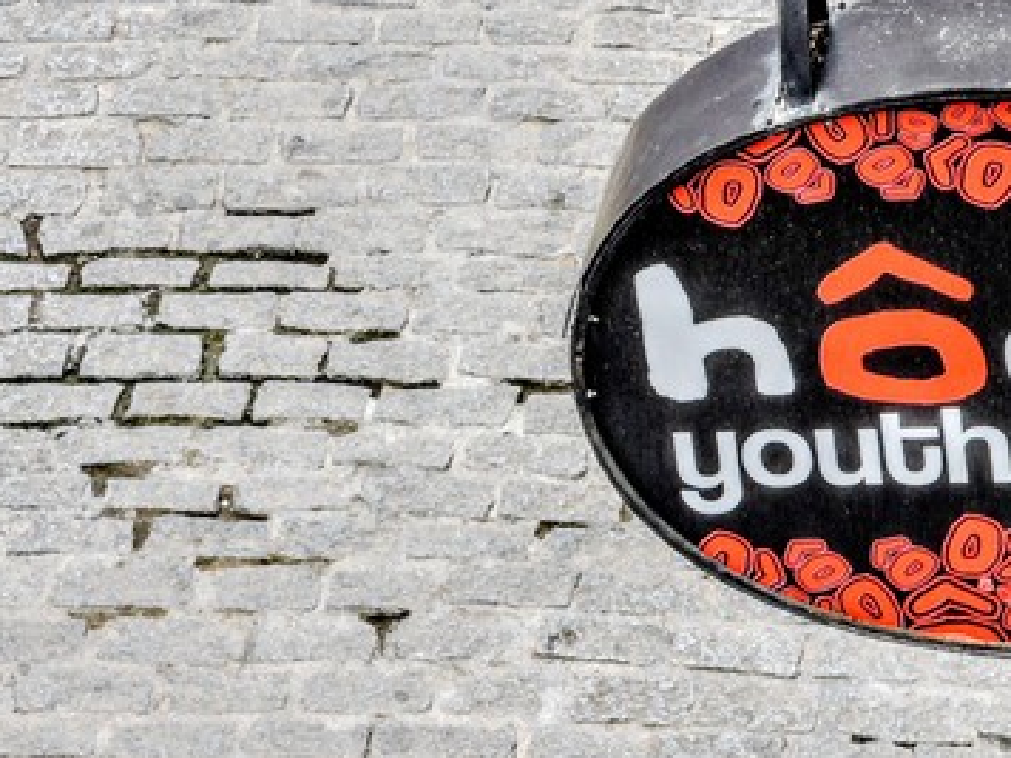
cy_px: 437
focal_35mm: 326
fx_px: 9521
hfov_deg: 6.1
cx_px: 721
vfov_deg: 4.6
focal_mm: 25.9
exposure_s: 1/50
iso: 100
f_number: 5.5
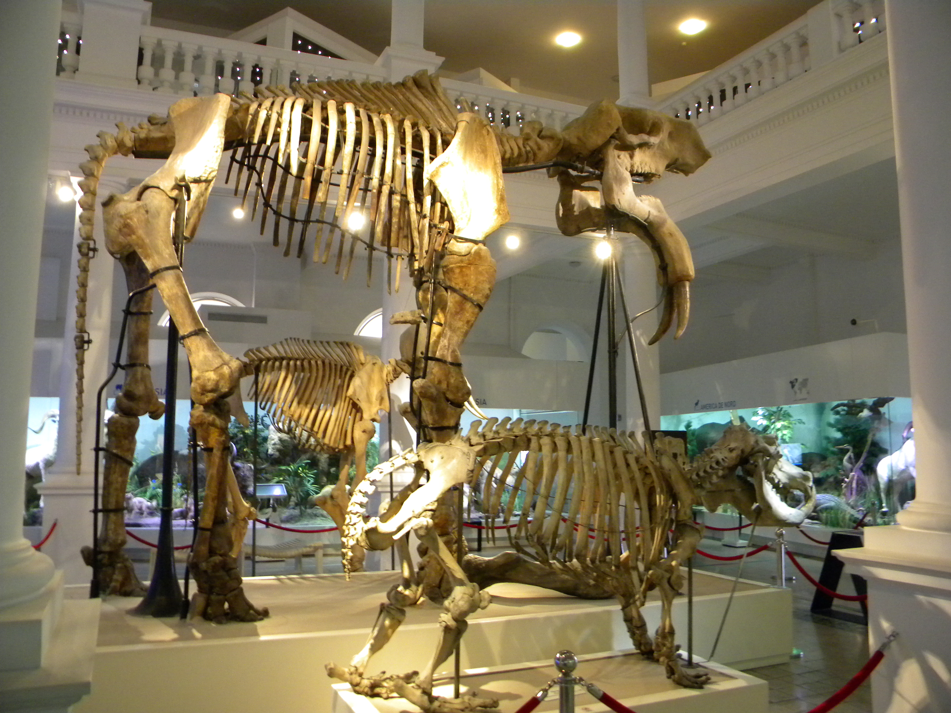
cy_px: 356
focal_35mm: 28
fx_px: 769
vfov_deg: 49.7
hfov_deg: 63.4
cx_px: 476
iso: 444
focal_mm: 5
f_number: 3.5
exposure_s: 1/9
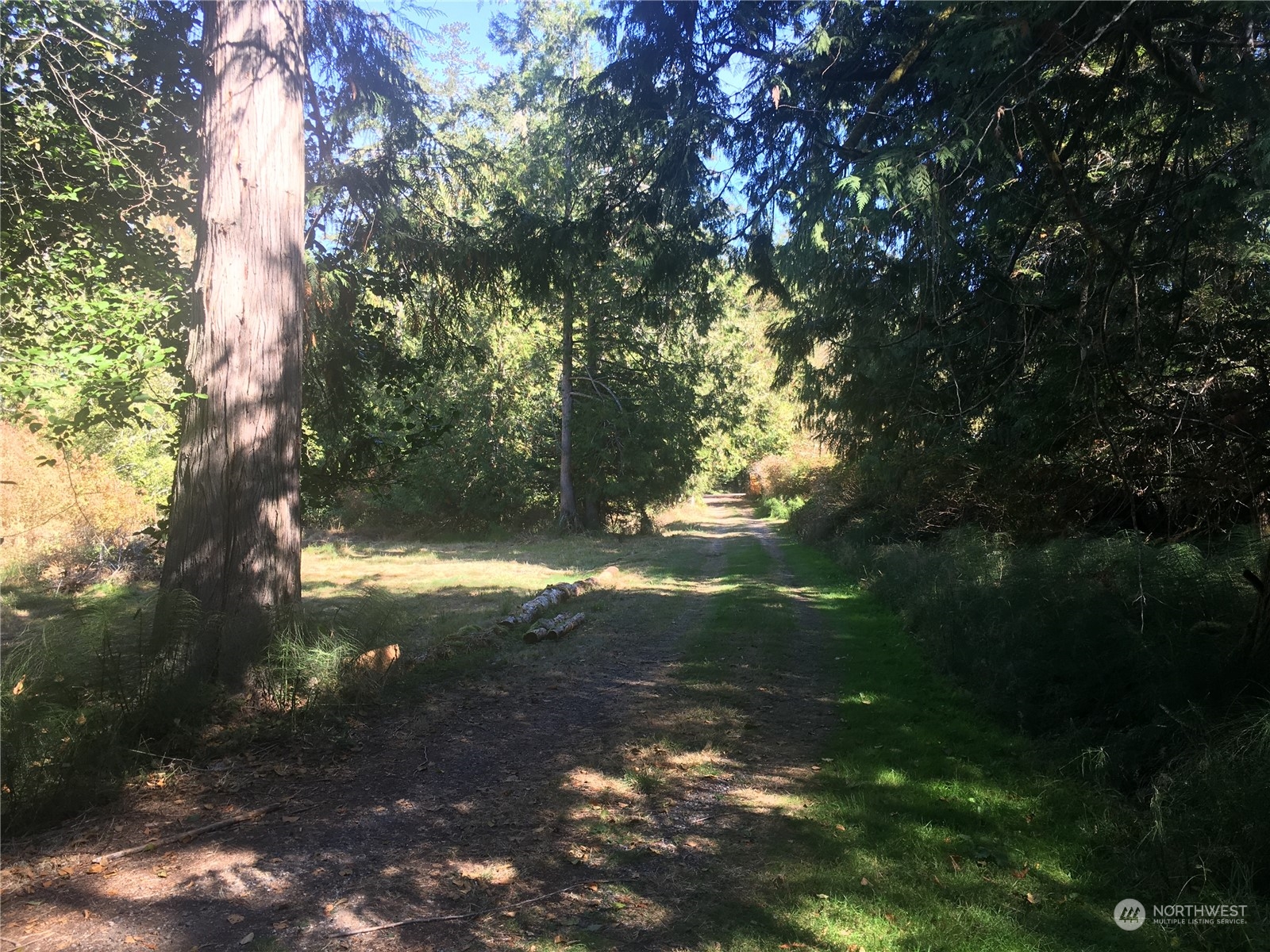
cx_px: 635
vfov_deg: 48.2
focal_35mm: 29
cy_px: 476
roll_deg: +1.8
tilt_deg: +0.2
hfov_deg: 61.7
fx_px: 1064
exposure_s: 1/120
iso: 25
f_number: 2.2
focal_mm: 4.15
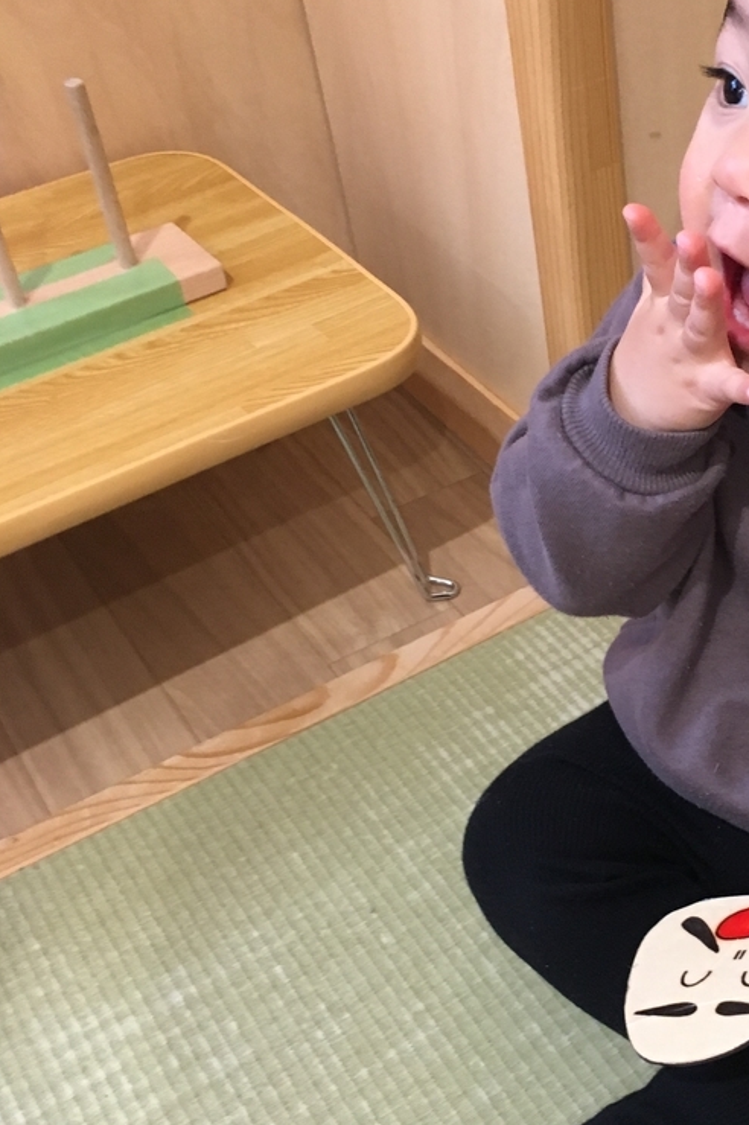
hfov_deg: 26.6
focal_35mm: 49
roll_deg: +2.5
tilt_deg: -41.9
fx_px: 1531
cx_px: 671
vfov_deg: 40.3
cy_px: 598
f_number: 2.2
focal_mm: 4.15
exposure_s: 1/30
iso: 125
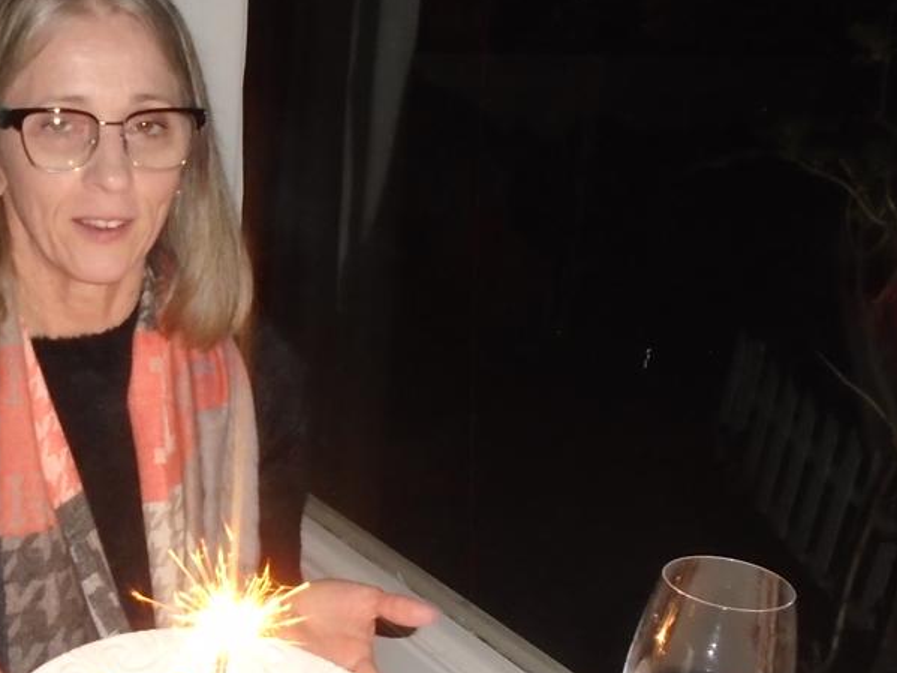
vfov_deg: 28.6
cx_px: 144
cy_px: 519
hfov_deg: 36.5
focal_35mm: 50
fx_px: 1295
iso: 320
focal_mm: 4.6
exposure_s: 1/30
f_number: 3.2
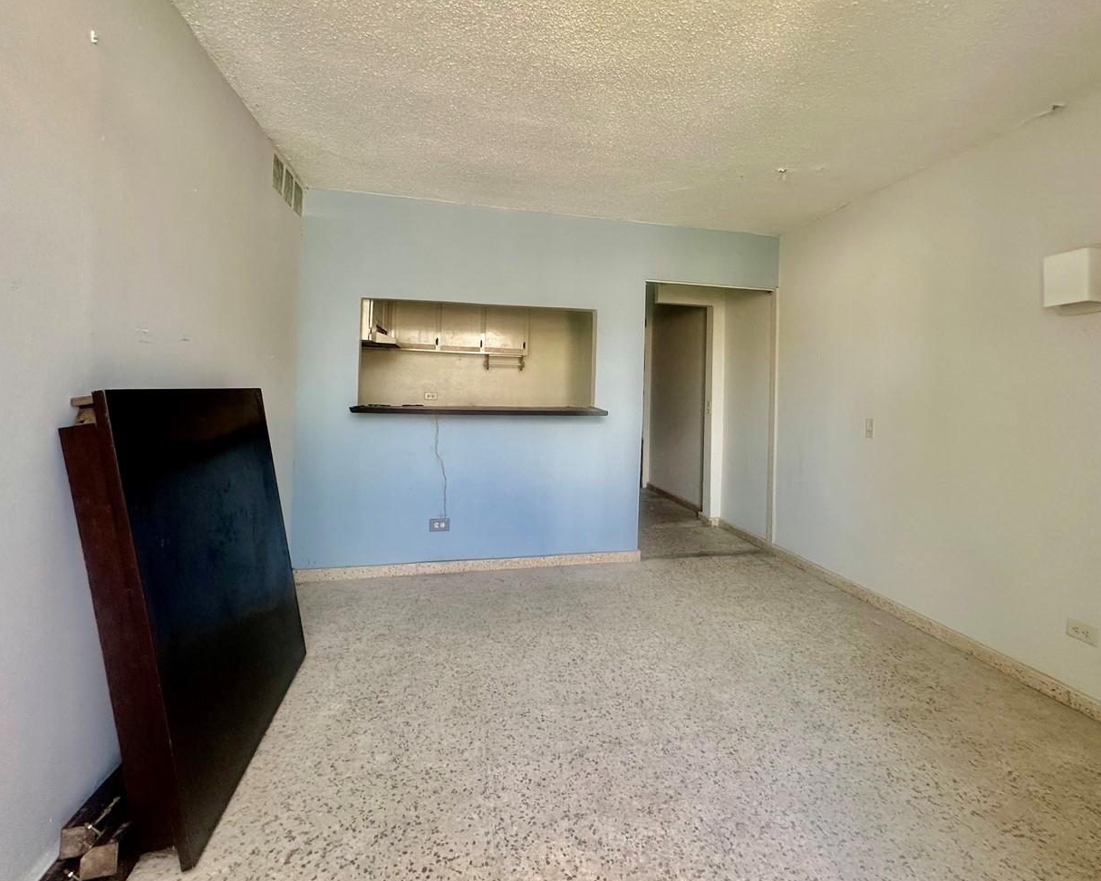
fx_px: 587
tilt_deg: +1.4
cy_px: 380
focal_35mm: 18
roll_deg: -1.8
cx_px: 605
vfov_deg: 73.4
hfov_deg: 86.1
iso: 160
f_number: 2.2
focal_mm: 2.22
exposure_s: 1/99
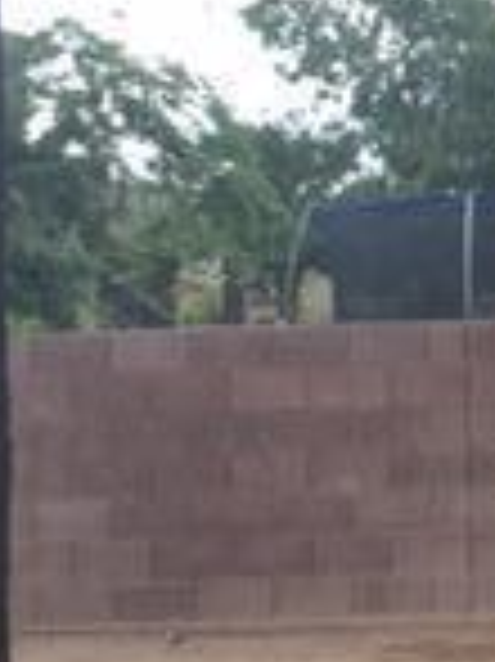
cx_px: 1066
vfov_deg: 15.6
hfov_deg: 10.5
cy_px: 180
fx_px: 2406
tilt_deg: +2.1
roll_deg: +1.4
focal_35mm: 126
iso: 32
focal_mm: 4.15
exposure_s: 1/243
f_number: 2.2
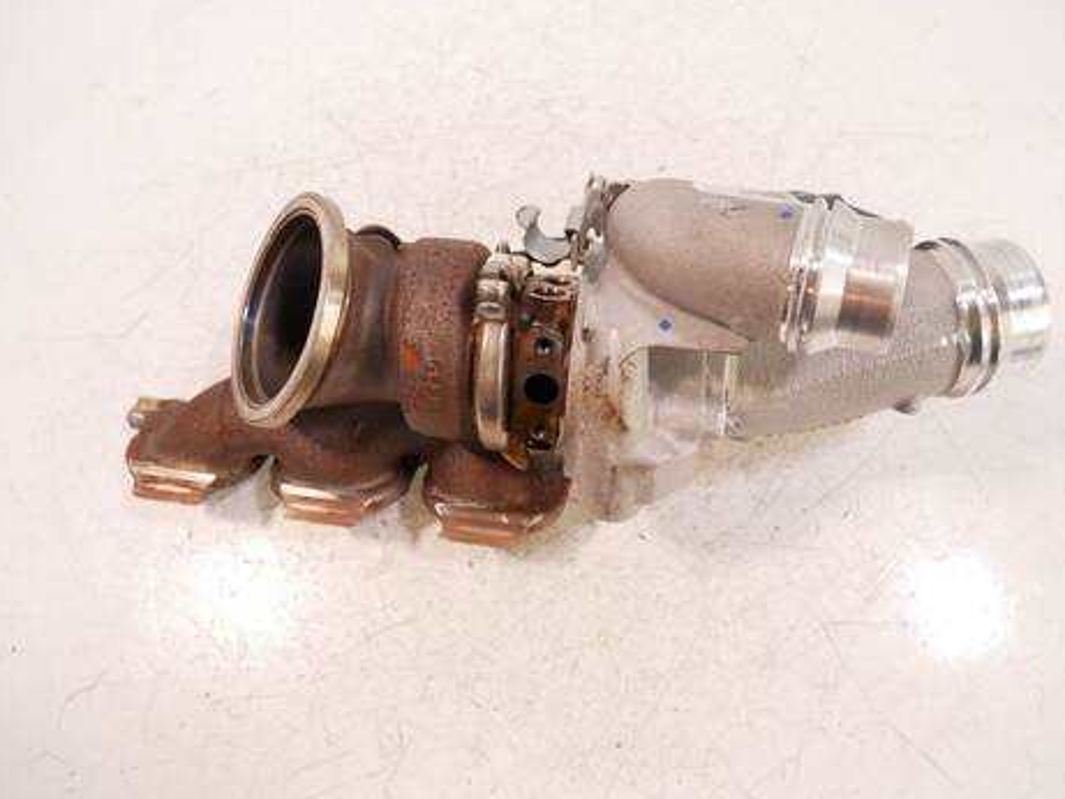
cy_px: 388
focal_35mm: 25
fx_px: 769
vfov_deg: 54.9
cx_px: 545
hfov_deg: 69.4
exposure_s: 1/125
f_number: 3.5
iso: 1250
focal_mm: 12
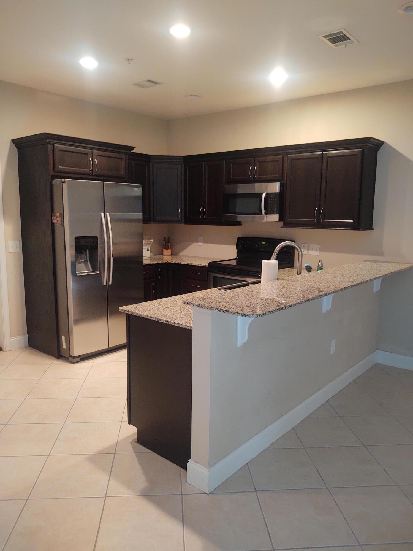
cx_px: 206
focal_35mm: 27
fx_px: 430
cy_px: 276
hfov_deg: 51.4
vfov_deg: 65.3
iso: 353
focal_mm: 4.75
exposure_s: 1/30
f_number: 1.7
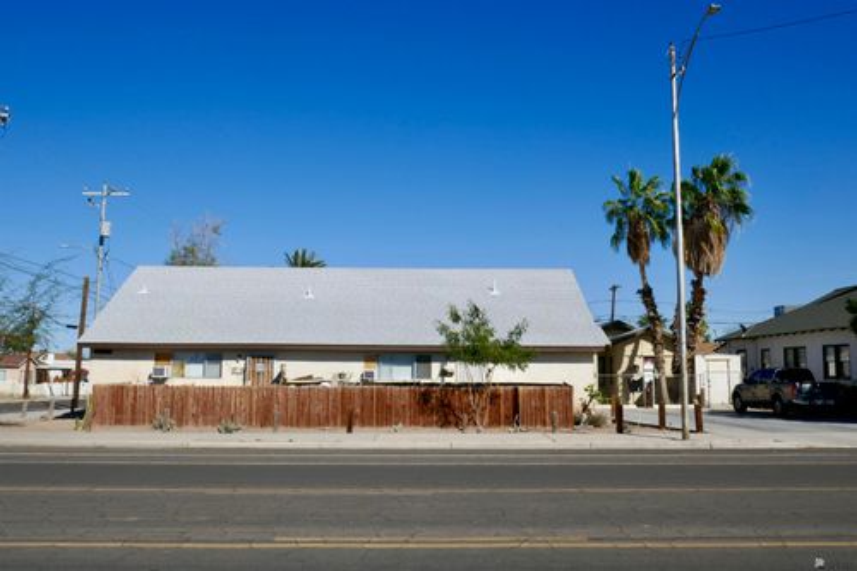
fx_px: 761
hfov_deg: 58.7
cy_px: 286
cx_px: 428
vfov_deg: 41.1
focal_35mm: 32
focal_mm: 11.5
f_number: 8
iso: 125
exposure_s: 1/640
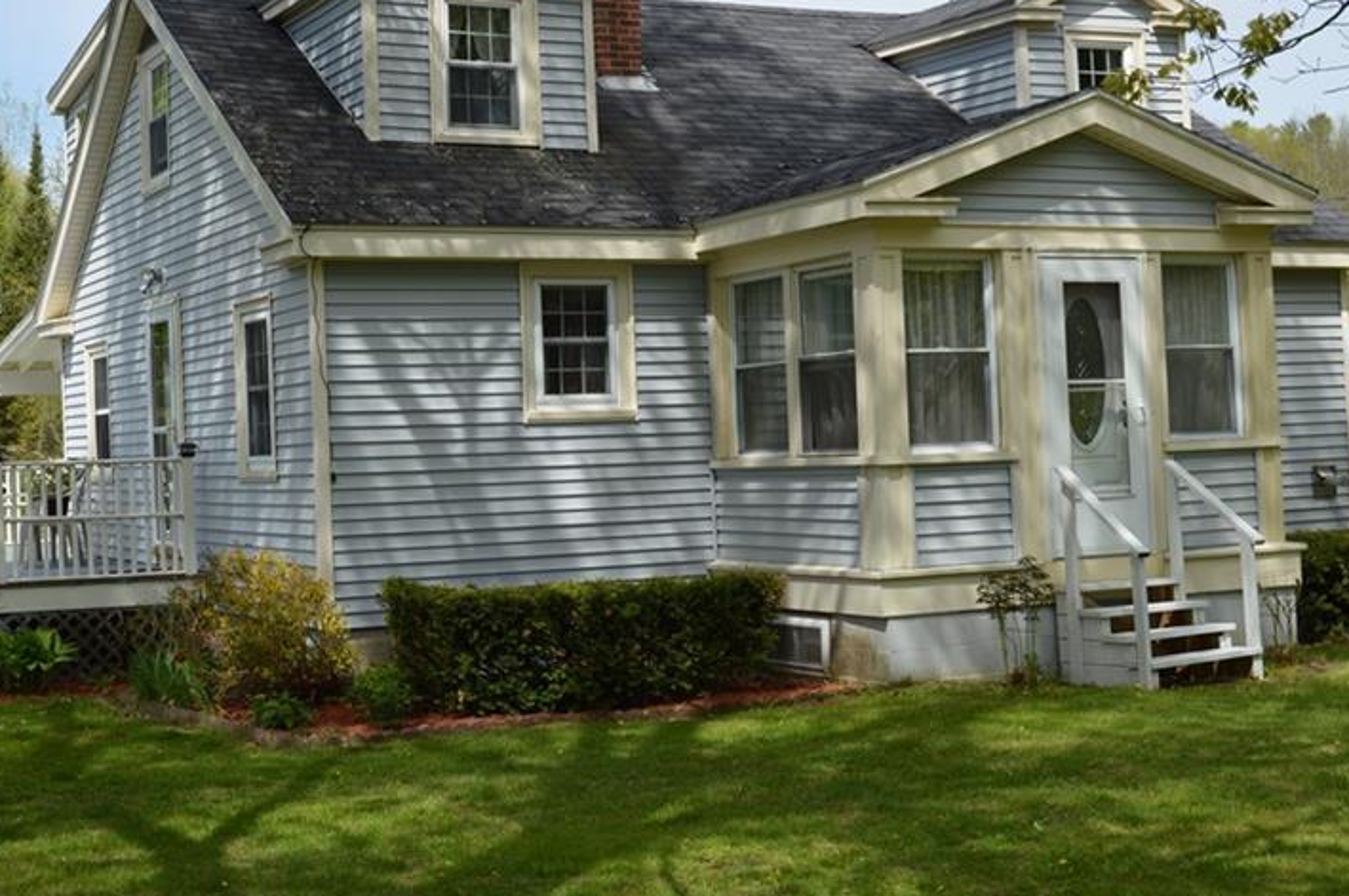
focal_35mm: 52
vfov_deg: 25.9
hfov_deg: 37.9
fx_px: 1946
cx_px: 474
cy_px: 384
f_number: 8
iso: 100
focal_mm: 24
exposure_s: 1/250
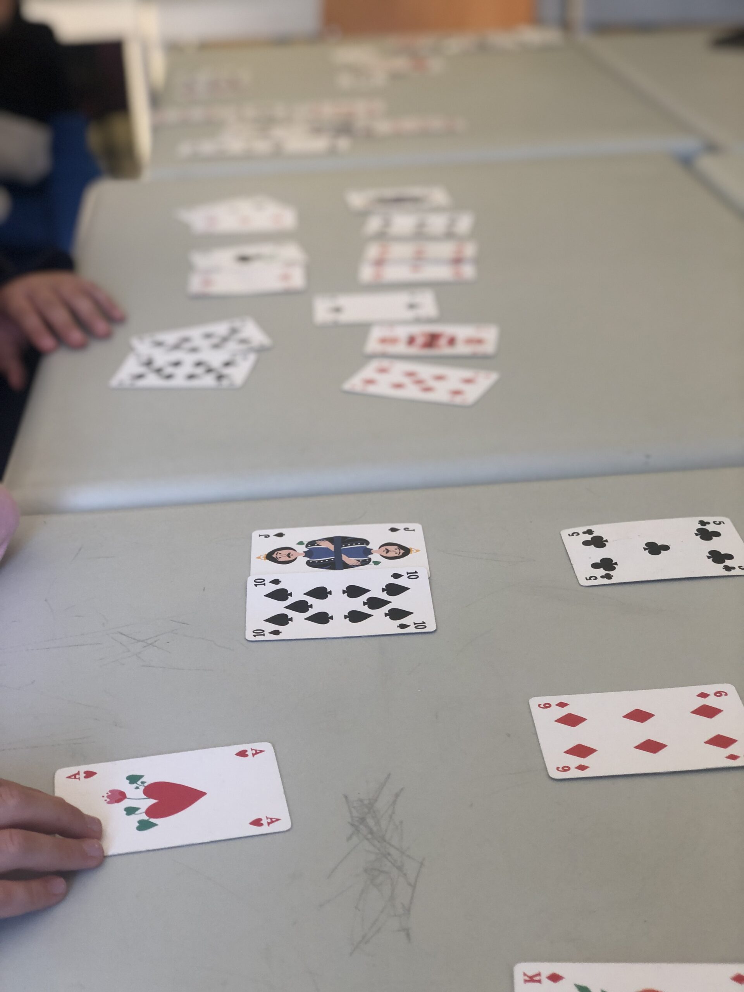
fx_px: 1490
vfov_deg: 36.8
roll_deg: +1.1
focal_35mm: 52
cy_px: 496
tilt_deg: -25.5
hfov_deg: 28.0
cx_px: 372
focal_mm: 6
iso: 32
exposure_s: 1/50
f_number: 2.4
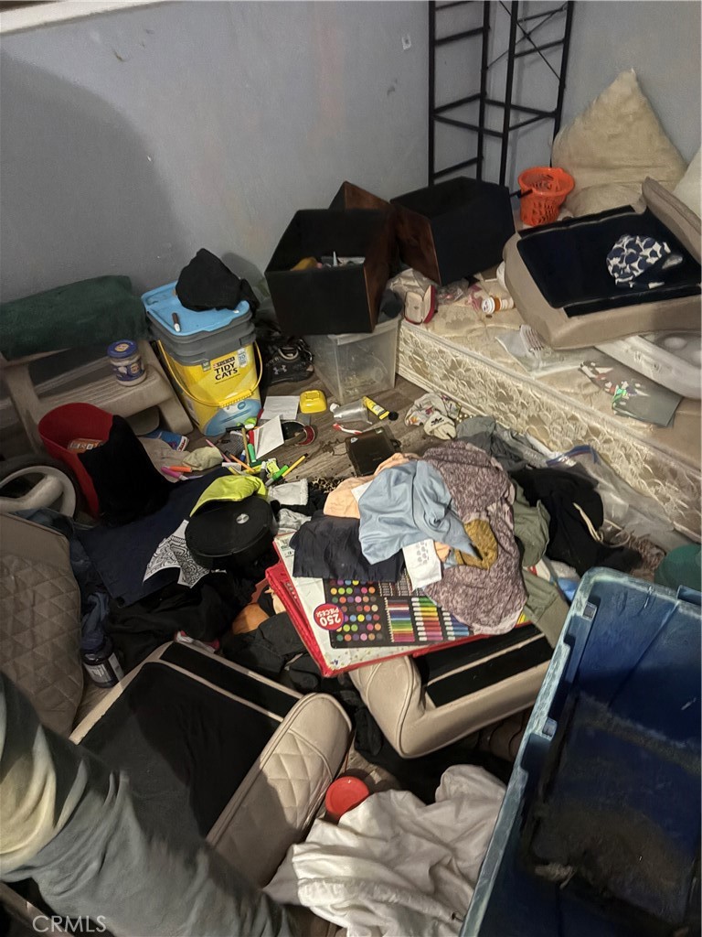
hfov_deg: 53.1
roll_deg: +3.1
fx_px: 703
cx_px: 351
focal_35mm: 26
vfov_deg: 67.3
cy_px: 468
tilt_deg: -41.8
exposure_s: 1/12
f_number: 1.6
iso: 640
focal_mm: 5.96
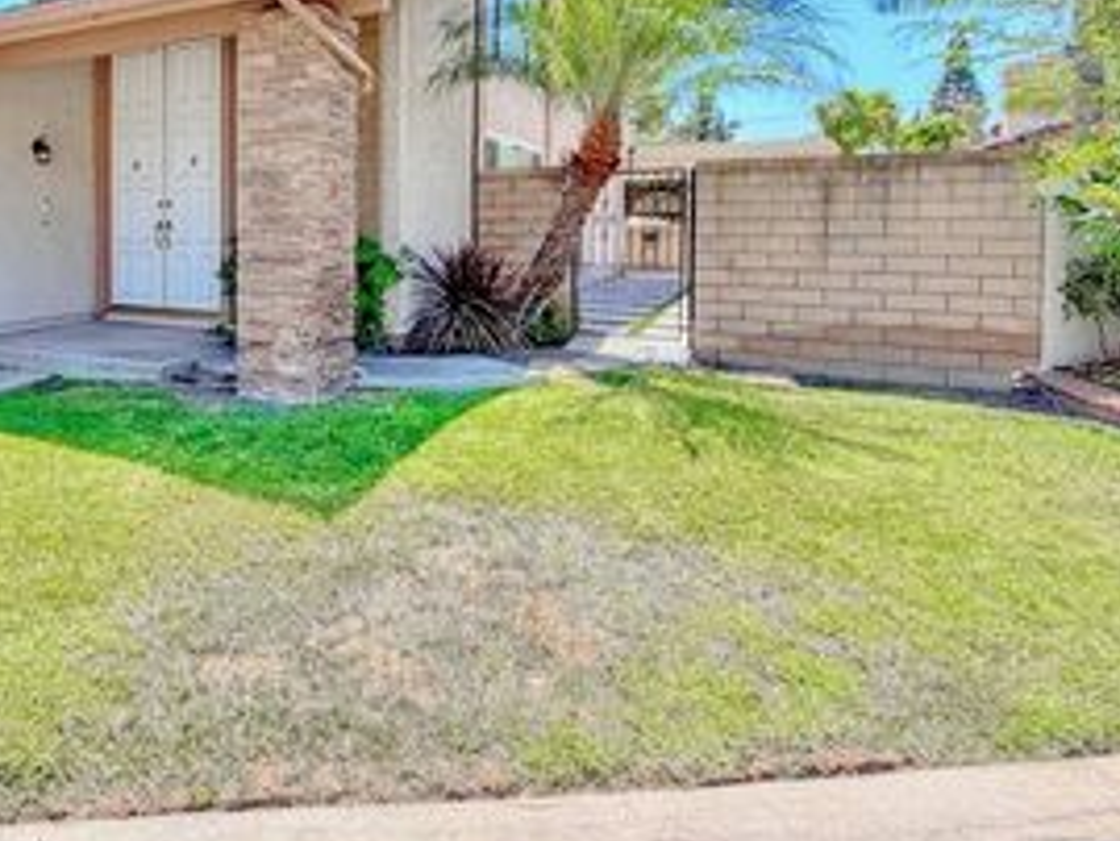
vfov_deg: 51.4
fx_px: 842
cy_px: 235
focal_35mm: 26
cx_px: 237
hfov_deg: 62.1
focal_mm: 2.22
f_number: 2.2
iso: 20
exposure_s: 1/779
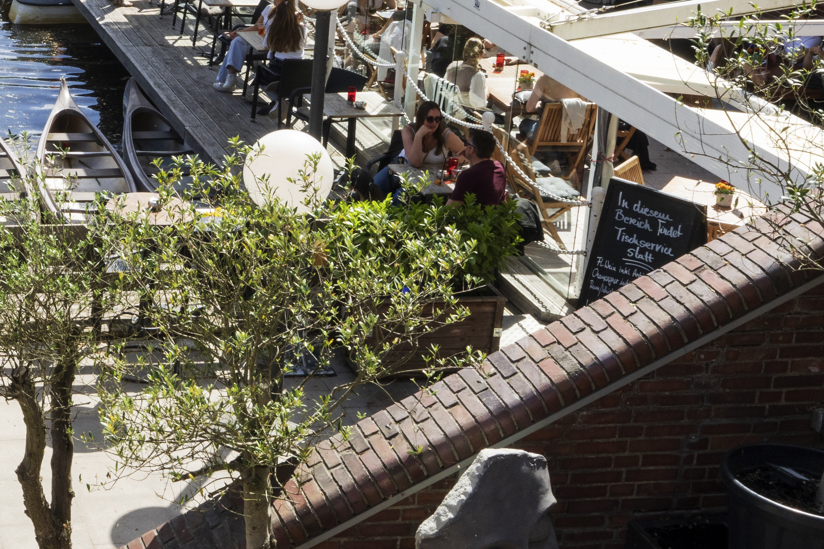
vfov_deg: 18.8
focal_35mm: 71
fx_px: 1629
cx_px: -7
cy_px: 35
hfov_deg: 26.8
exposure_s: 1/125
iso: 800
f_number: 22
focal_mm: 30.5
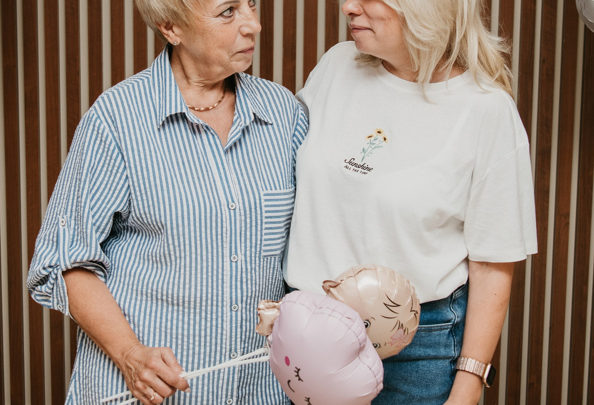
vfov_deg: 18.9
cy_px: 126
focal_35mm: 73
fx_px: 1214
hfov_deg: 27.4
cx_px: 226
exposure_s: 1/160
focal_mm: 32
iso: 160
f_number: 4.5
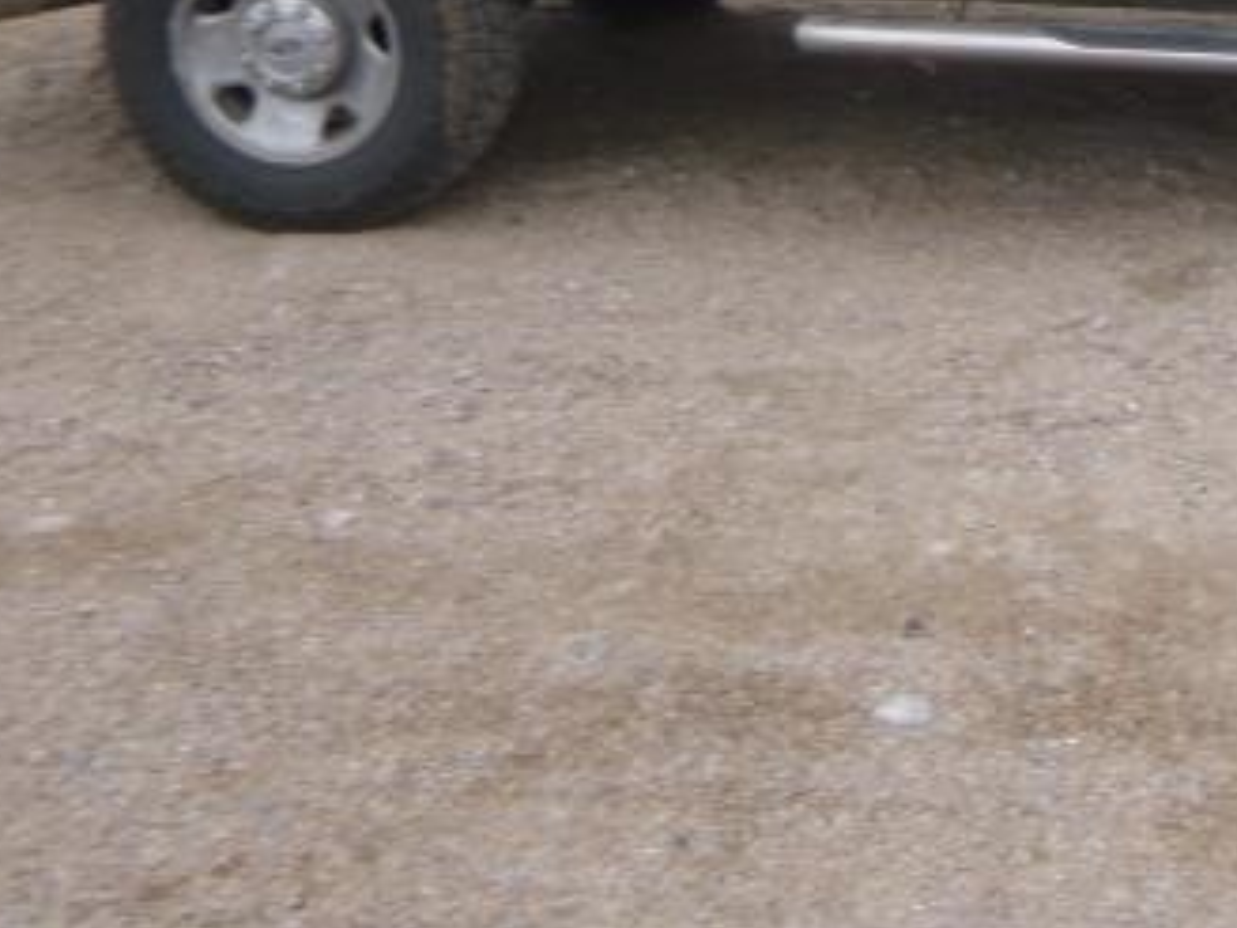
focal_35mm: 61
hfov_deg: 29.0
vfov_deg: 22.3
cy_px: -170
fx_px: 2180
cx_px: 1328
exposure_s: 1/80
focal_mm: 4.5
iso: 100
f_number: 3.9
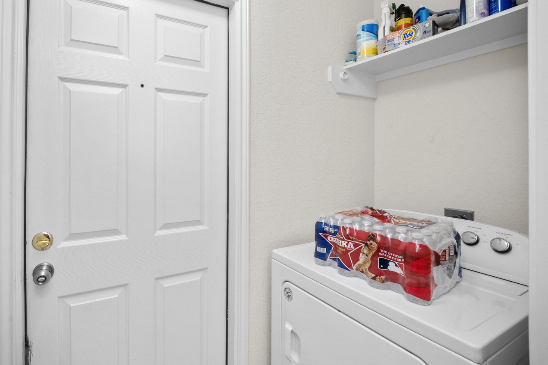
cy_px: 163
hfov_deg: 92.0
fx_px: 259
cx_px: 218
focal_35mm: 17
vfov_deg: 70.2
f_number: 7.1
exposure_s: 1/8
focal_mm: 9
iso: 500
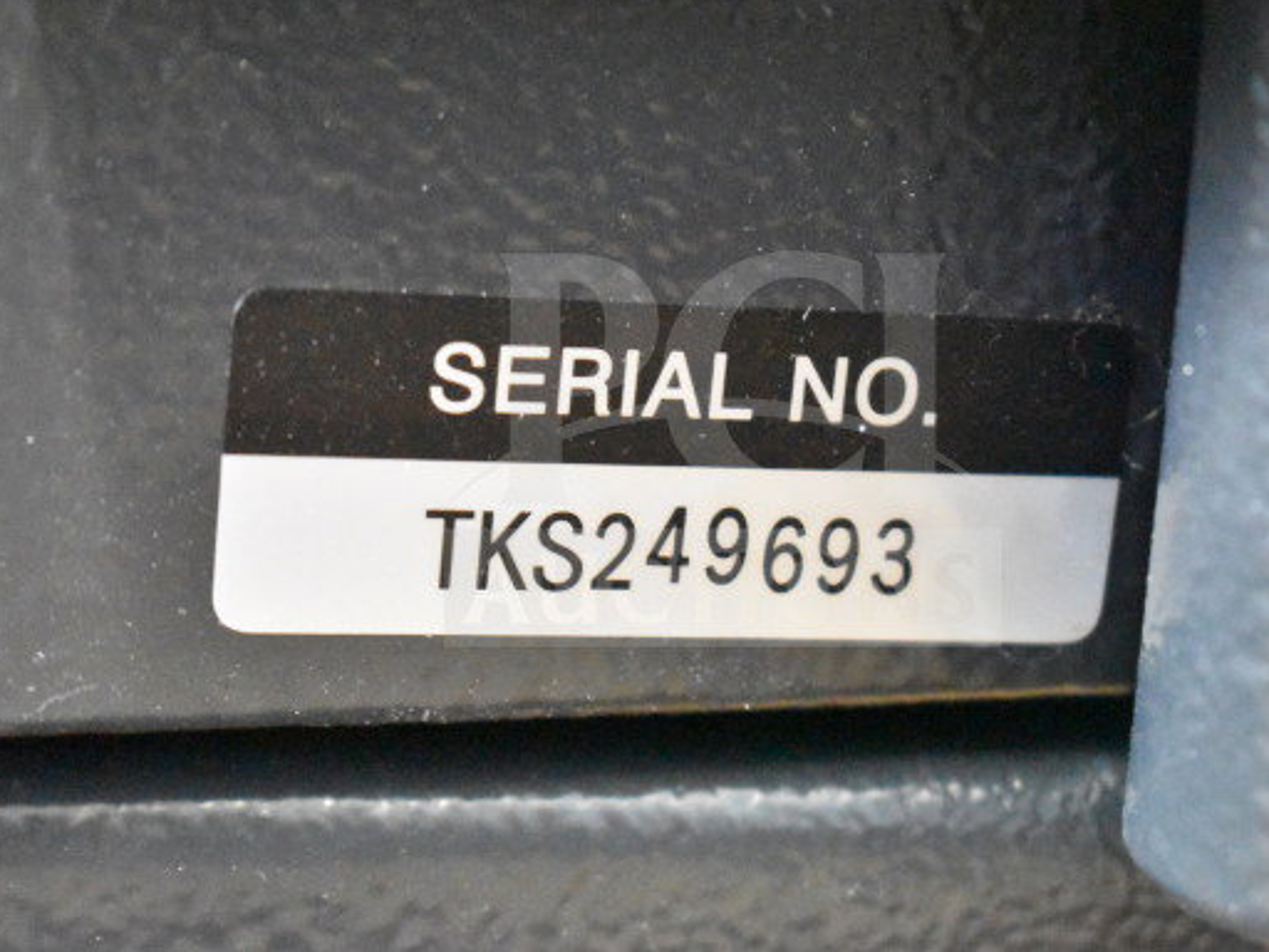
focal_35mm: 95
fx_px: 3467
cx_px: 721
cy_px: 450
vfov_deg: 15.6
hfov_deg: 20.7
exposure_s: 1/100
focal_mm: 55
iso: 22800
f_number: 5.6
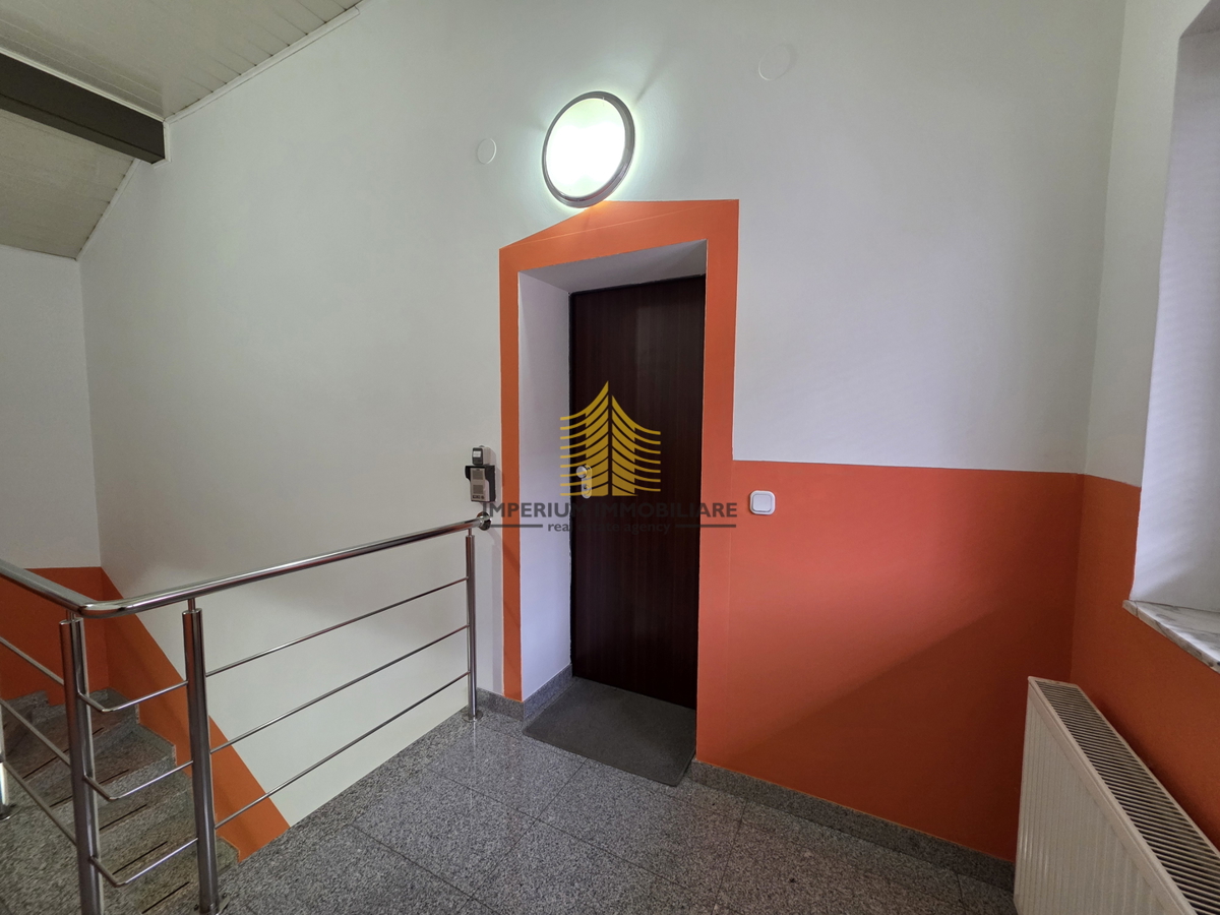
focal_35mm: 13
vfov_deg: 89.9
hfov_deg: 106.2
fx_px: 458
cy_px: 458
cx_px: 610
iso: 320
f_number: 1.9
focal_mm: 2.2
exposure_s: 1/50
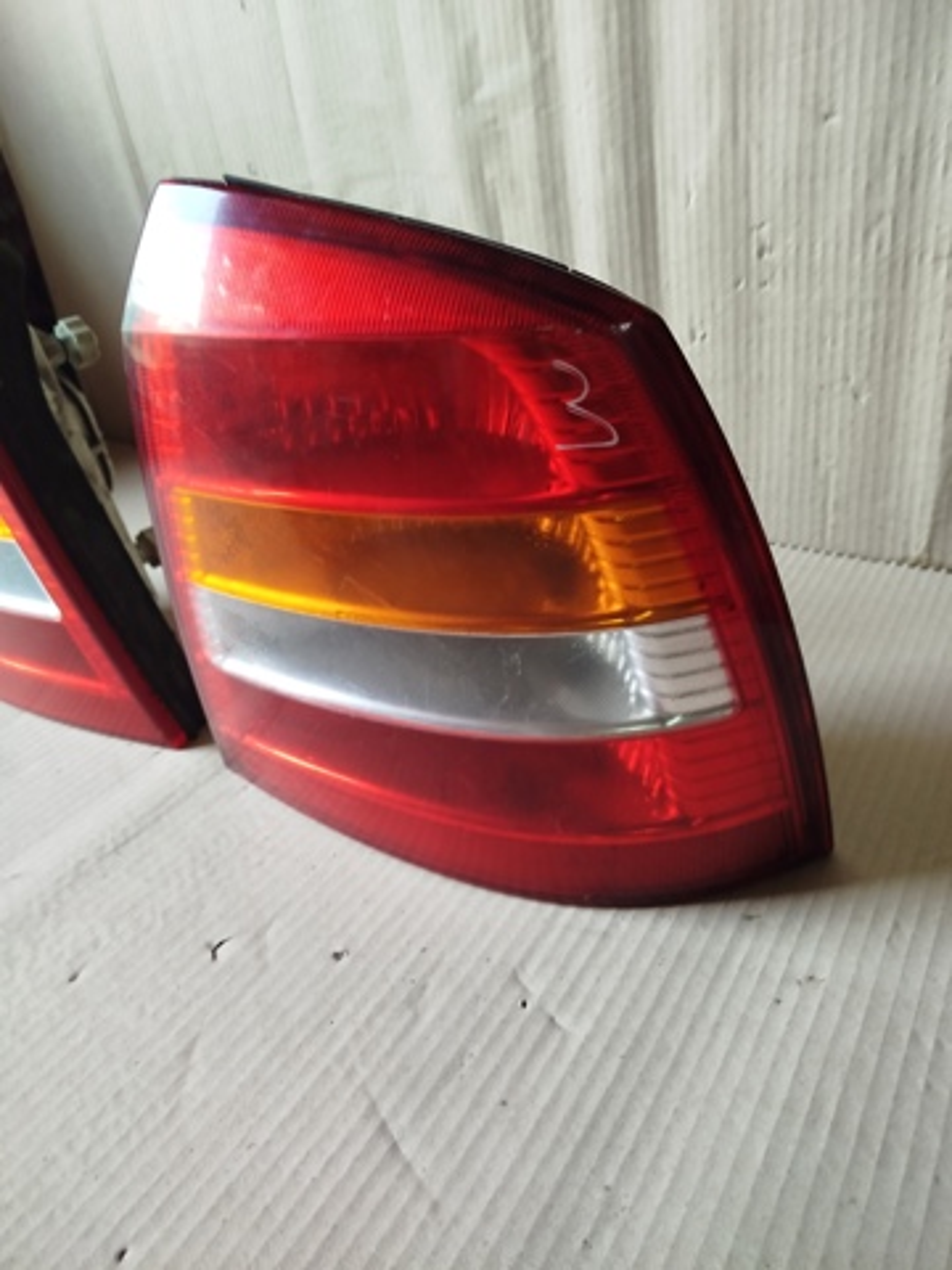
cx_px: 476
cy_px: 635
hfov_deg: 56.8
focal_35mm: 24
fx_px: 880
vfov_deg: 71.6
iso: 200
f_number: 1.7
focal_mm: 5.31
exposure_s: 1/33
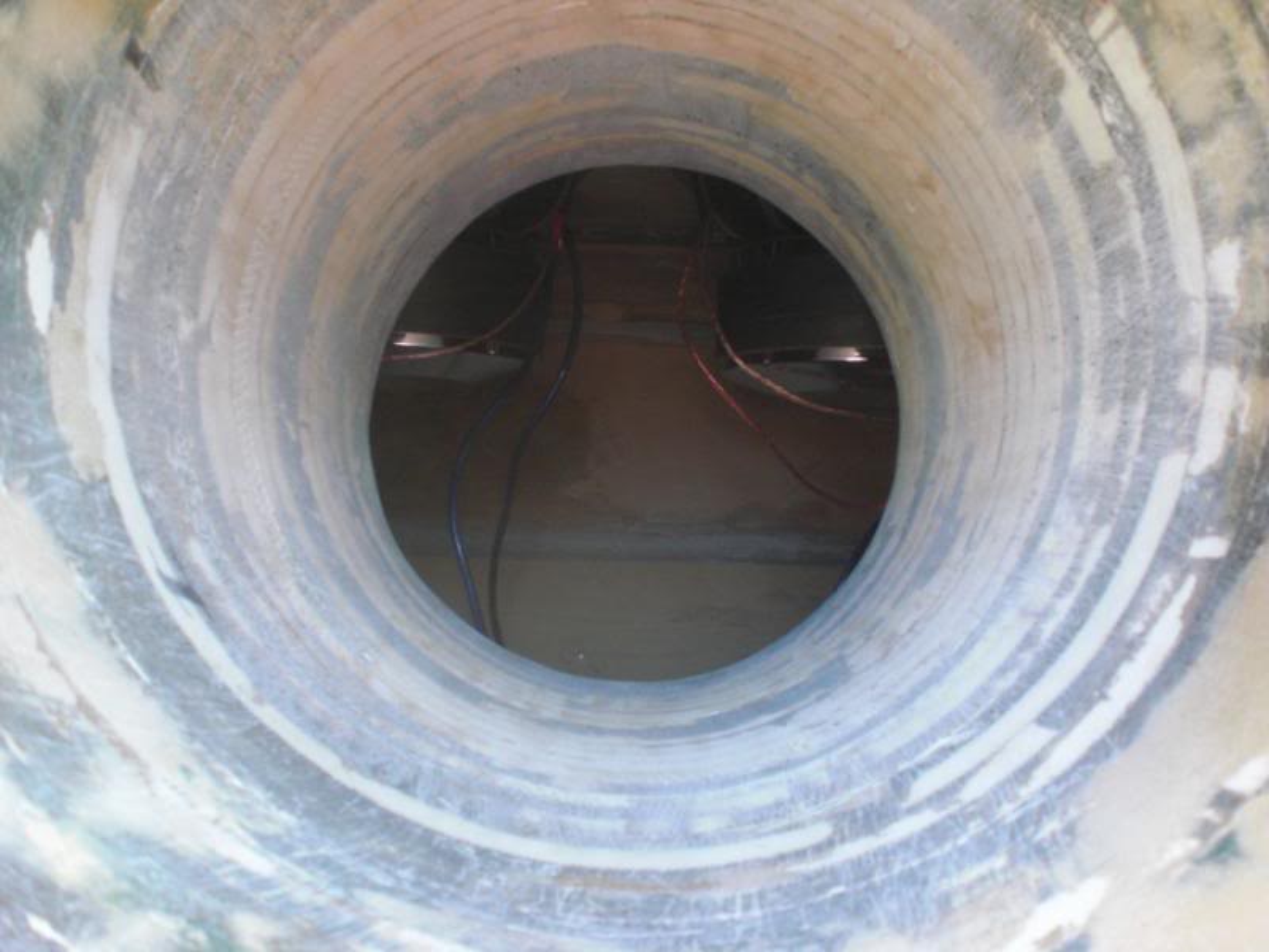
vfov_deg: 37.7
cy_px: 476
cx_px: 634
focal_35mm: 38
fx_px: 1393
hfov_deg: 49.0
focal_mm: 6.3
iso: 200
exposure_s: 1/100
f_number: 3.1
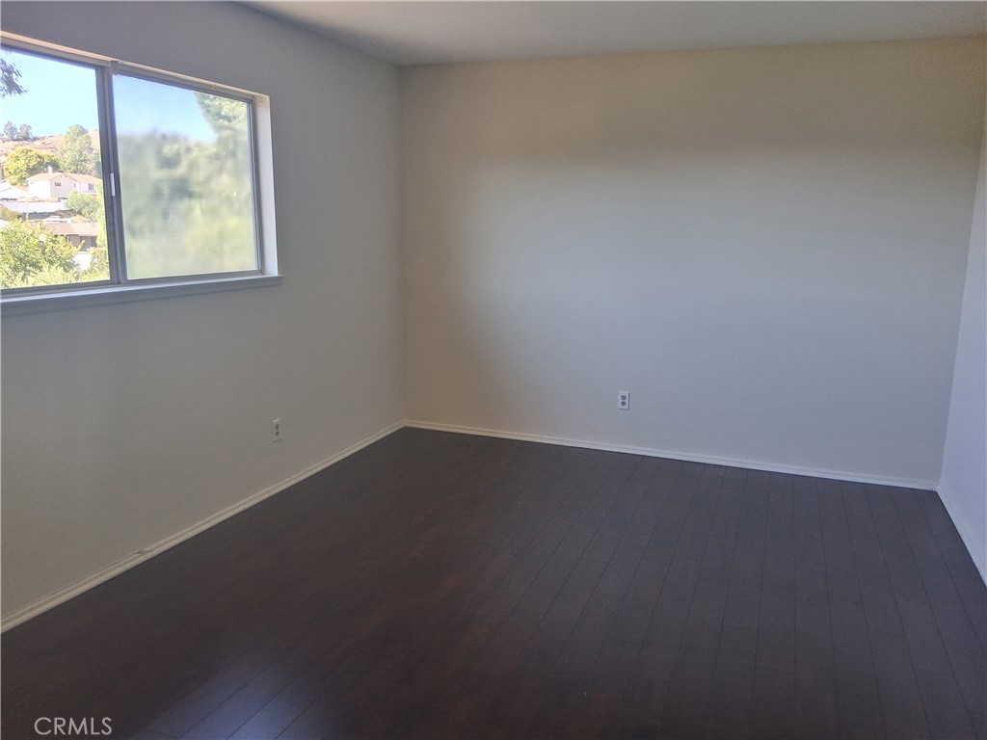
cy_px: 370
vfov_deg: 53.1
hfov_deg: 67.3
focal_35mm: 26
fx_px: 741
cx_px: 494
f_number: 1.8
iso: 100
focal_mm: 3.98
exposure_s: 1/100
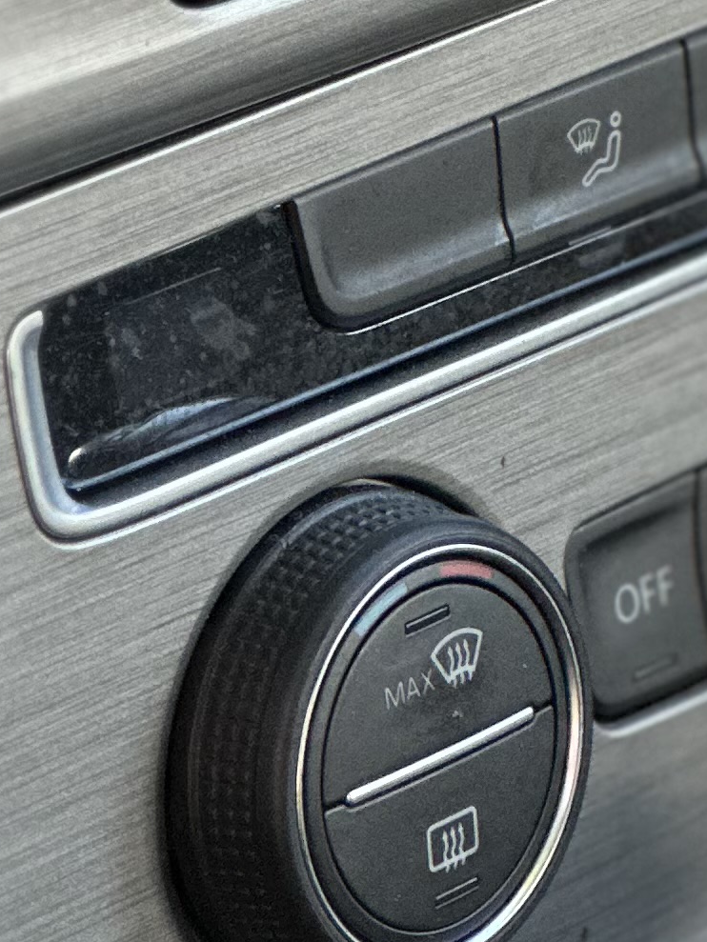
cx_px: 847
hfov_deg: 4.7
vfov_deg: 6.2
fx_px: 8549
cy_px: -504
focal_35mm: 314
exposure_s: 1/119
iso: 250
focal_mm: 9
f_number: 2.8
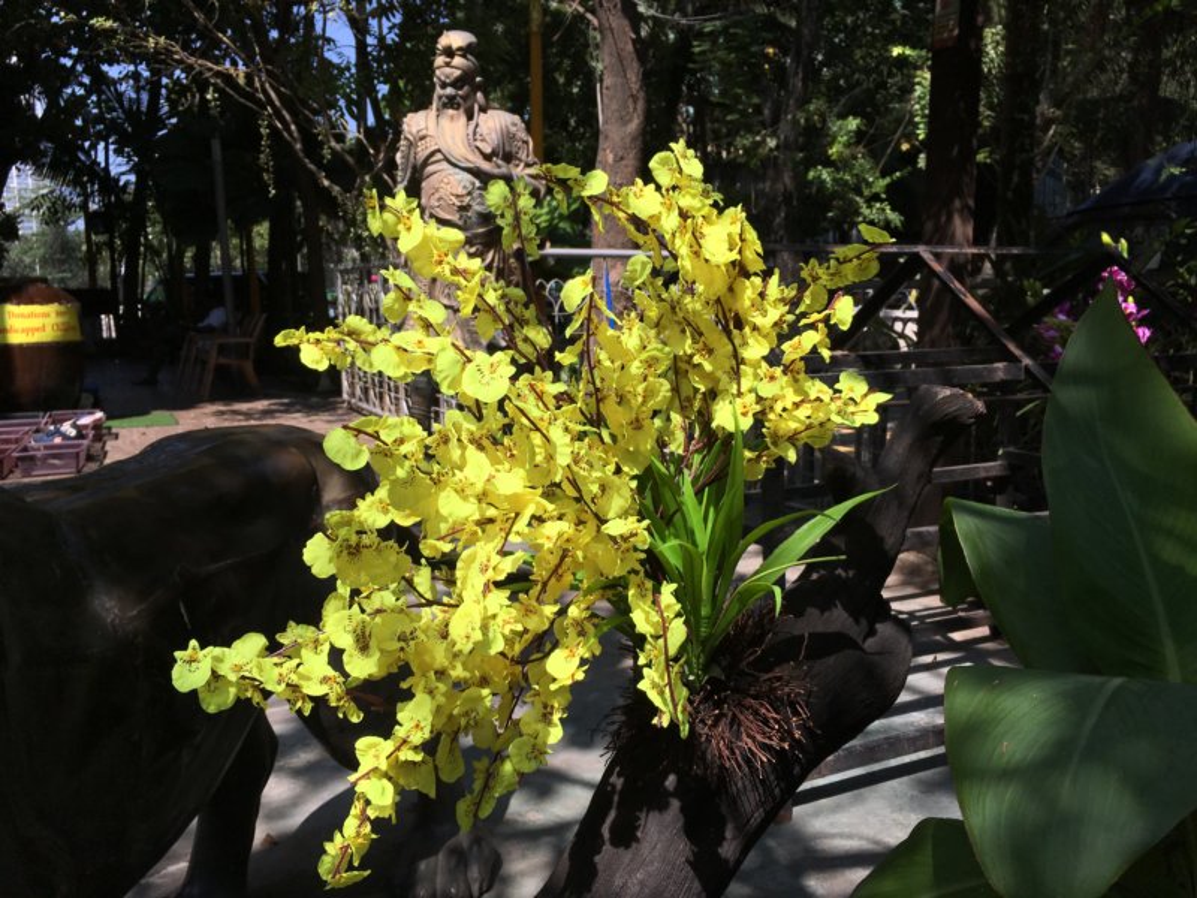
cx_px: 598
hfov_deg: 61.7
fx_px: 1003
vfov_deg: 48.2
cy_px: 449
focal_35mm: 29
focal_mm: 4.15
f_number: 2.2
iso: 25
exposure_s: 1/1972
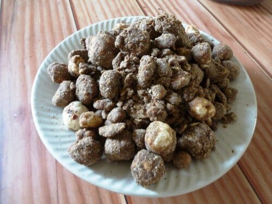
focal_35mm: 24
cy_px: 102
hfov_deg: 71.6
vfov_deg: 56.8
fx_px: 189
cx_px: 136
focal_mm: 4.3
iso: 400
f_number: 3.3
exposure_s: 1/4
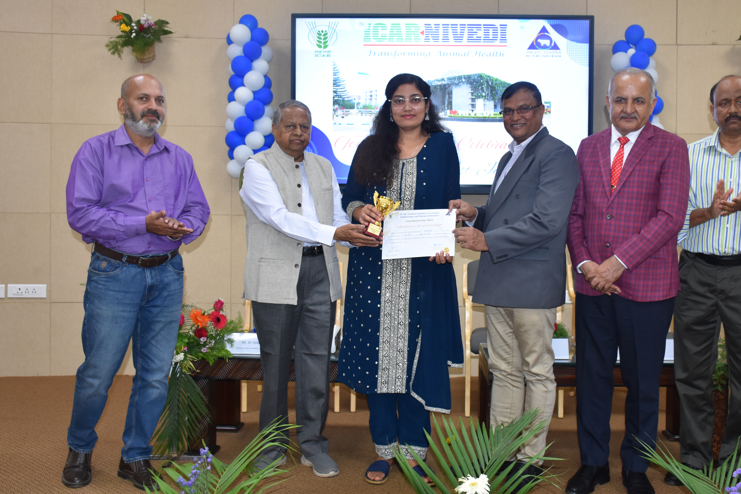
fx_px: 803
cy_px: 217
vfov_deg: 34.2
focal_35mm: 39
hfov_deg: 49.4
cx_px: 416
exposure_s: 1/60
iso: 500
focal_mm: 22
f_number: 3.5
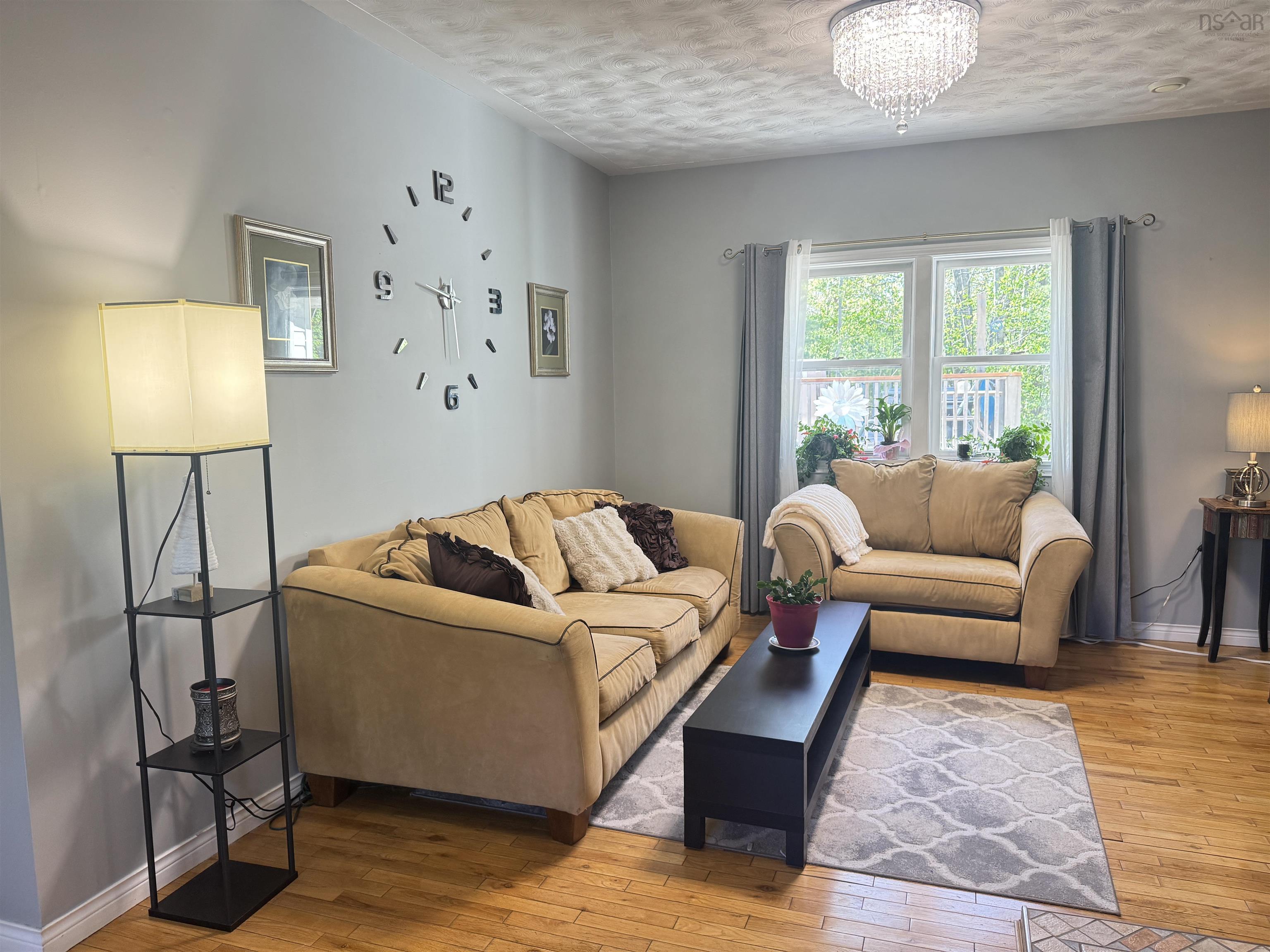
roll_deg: +2.0
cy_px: 476
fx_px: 881
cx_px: 635
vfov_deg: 56.8
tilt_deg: -5.7
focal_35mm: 24
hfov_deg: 71.6
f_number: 1.78
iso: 160
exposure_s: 1/60
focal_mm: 6.76
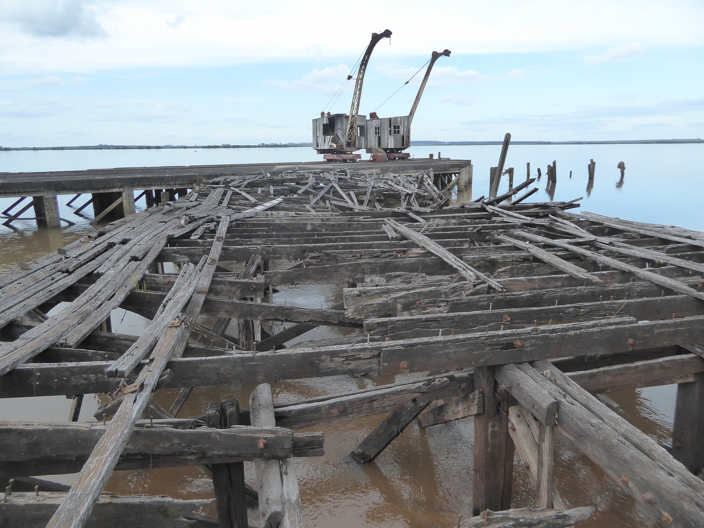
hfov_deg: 69.4
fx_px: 508
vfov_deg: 54.9
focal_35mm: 25
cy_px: 264
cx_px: 352
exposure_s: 1/250
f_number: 3.3
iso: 160
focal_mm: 4.3
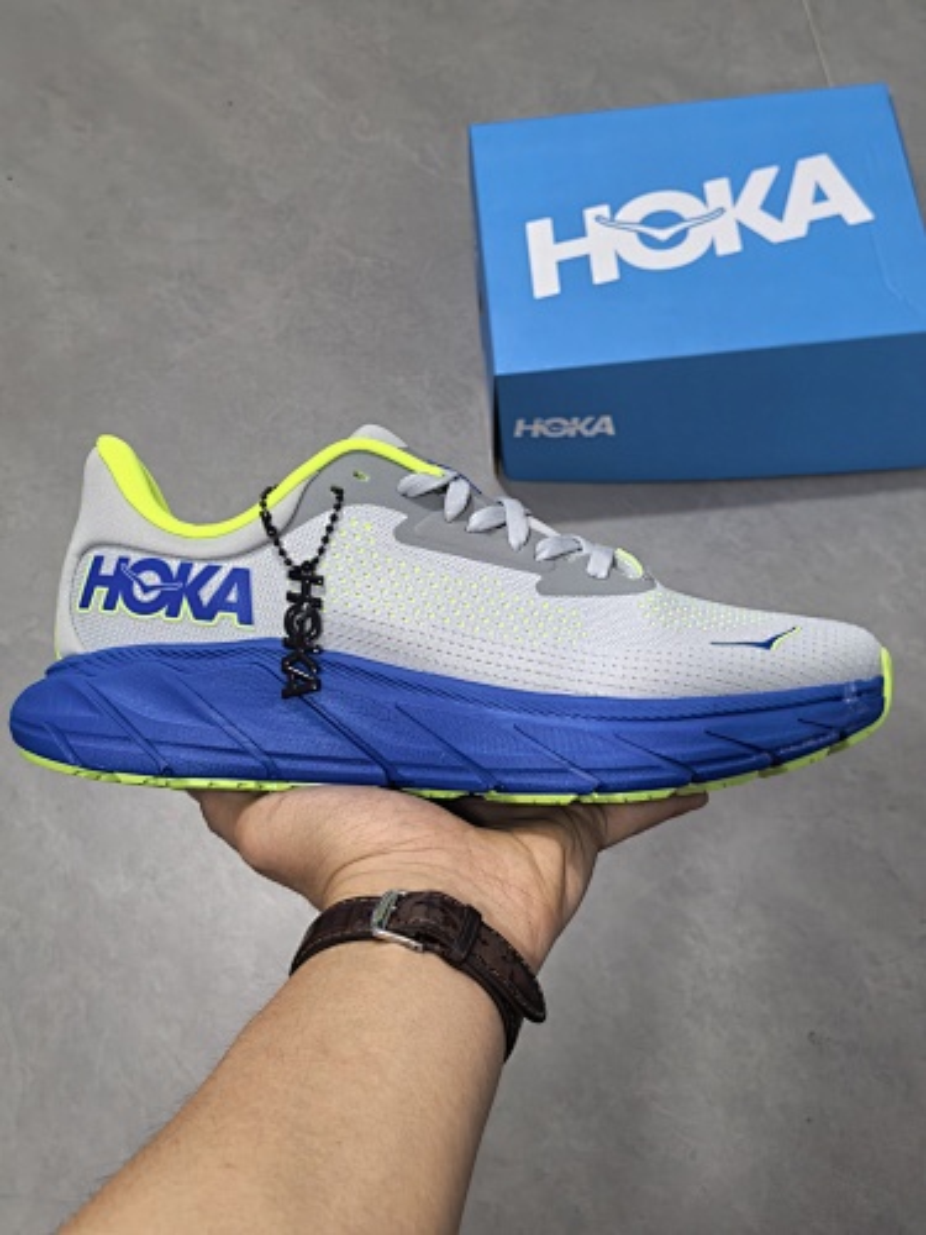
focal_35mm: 48
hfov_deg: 30.3
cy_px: 618
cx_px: 463
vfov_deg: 39.7
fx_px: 1712
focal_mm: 5.75
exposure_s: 1/50
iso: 160
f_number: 2
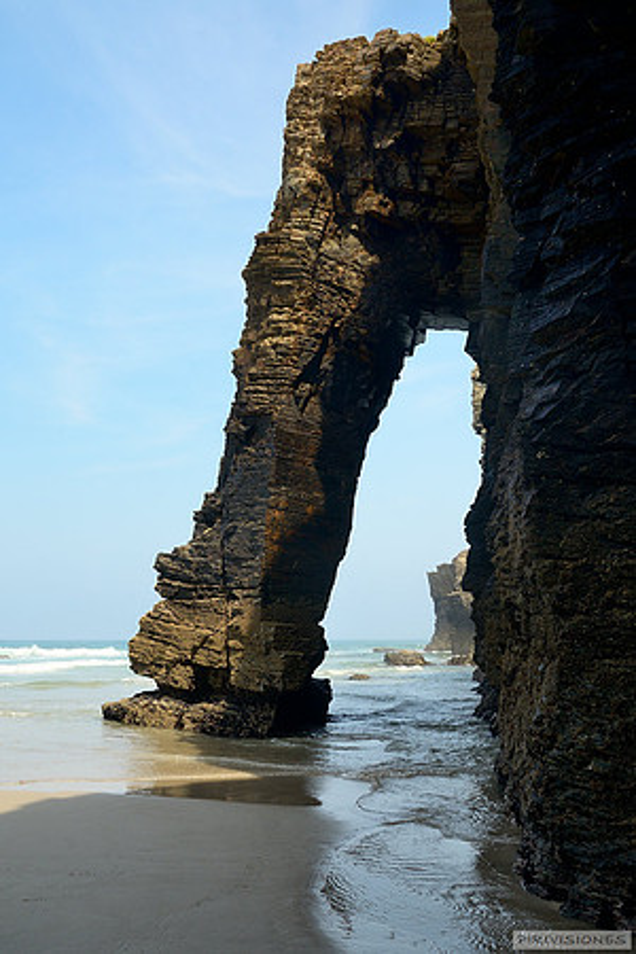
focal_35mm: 36
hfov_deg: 36.9
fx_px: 954
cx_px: 318
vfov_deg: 53.1
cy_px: 477
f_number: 11
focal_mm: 24
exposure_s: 1/125
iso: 200
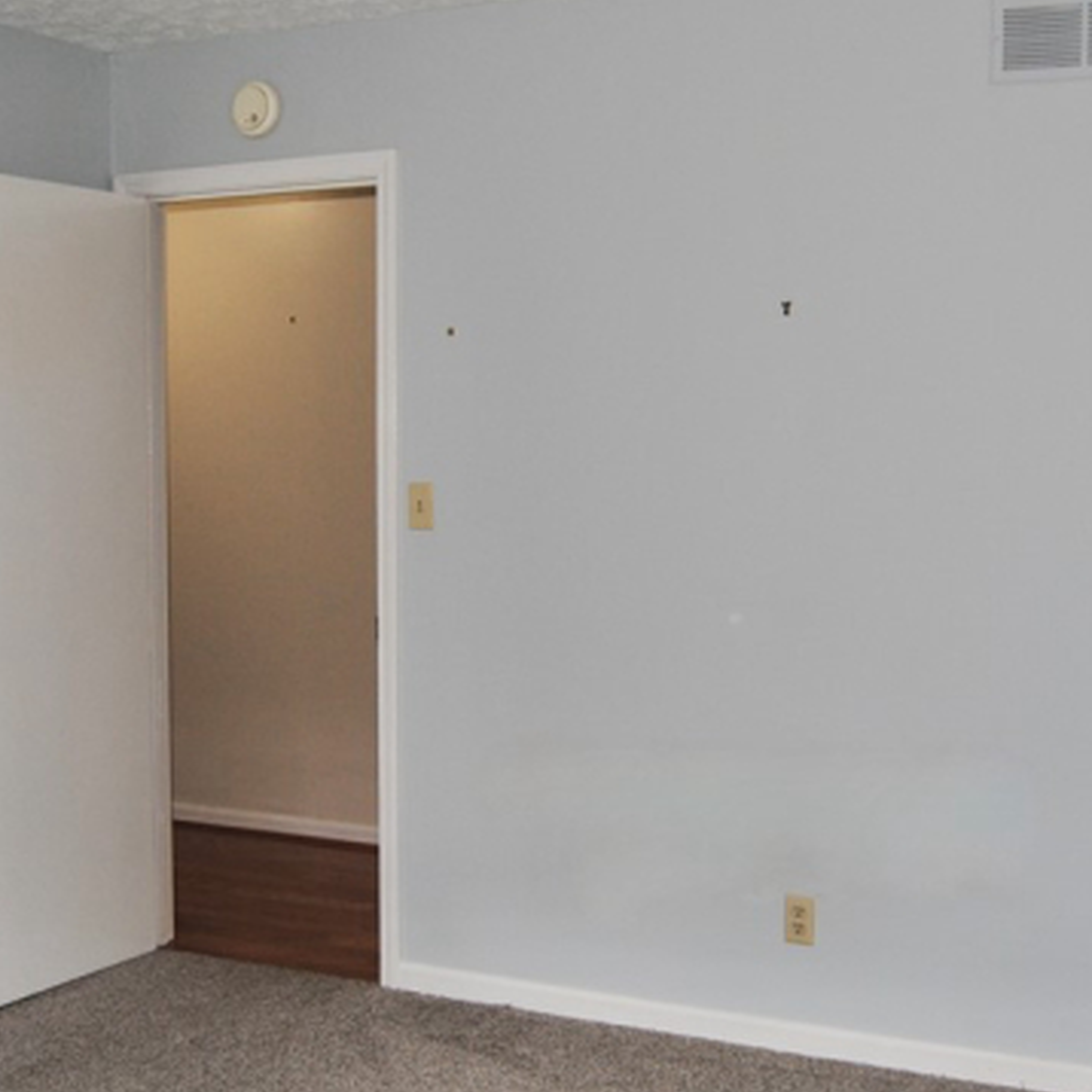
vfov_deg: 35.3
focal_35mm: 48
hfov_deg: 35.3
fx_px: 1713
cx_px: 580
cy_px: 583
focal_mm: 18
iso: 200
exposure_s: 1/60
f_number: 3.5
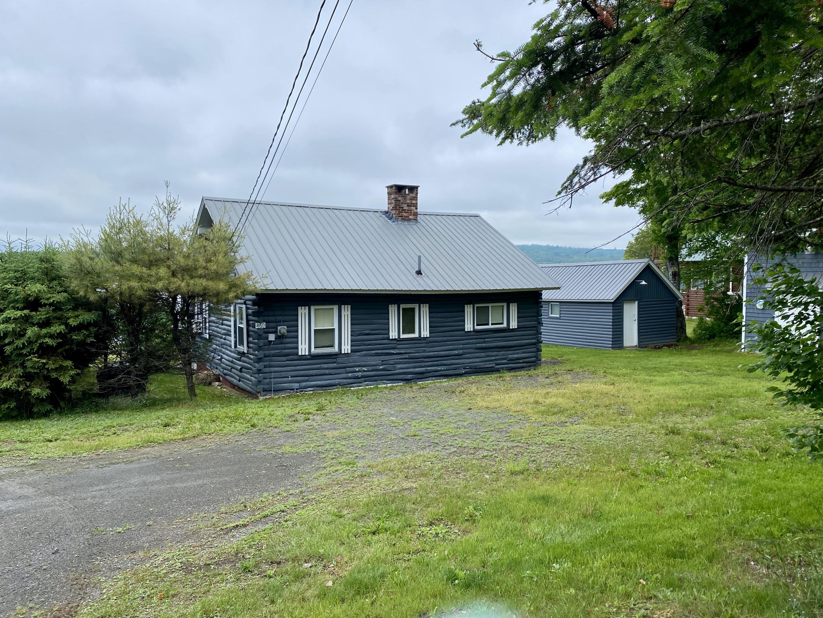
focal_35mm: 26
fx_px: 618
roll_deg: -0.7
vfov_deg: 53.1
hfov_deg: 67.3
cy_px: 309
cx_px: 412
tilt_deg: -4.3
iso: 32
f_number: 1.8
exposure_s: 1/1258
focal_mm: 4.25
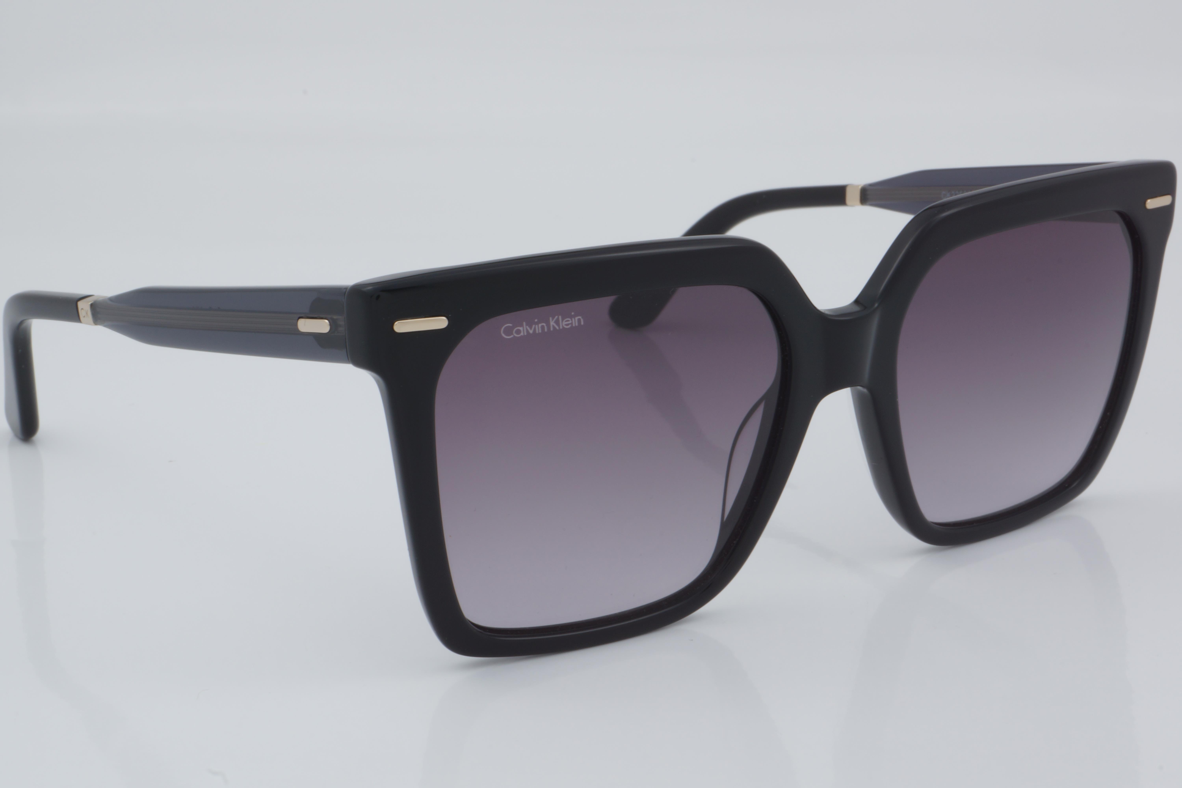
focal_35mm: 75
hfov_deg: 27.0
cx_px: 591
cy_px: 394
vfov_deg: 18.2
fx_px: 2462
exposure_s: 1/4
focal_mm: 50
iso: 100
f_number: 32
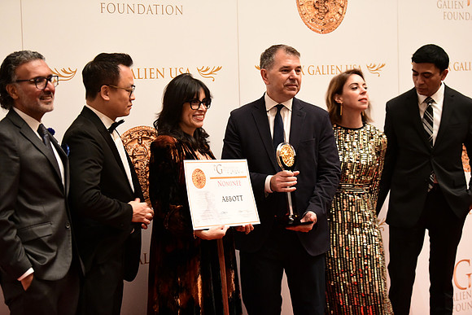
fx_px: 1128
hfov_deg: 23.6
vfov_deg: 15.9
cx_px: 236
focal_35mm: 86
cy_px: 158
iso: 8000
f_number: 2.8
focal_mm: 86
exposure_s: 1/80
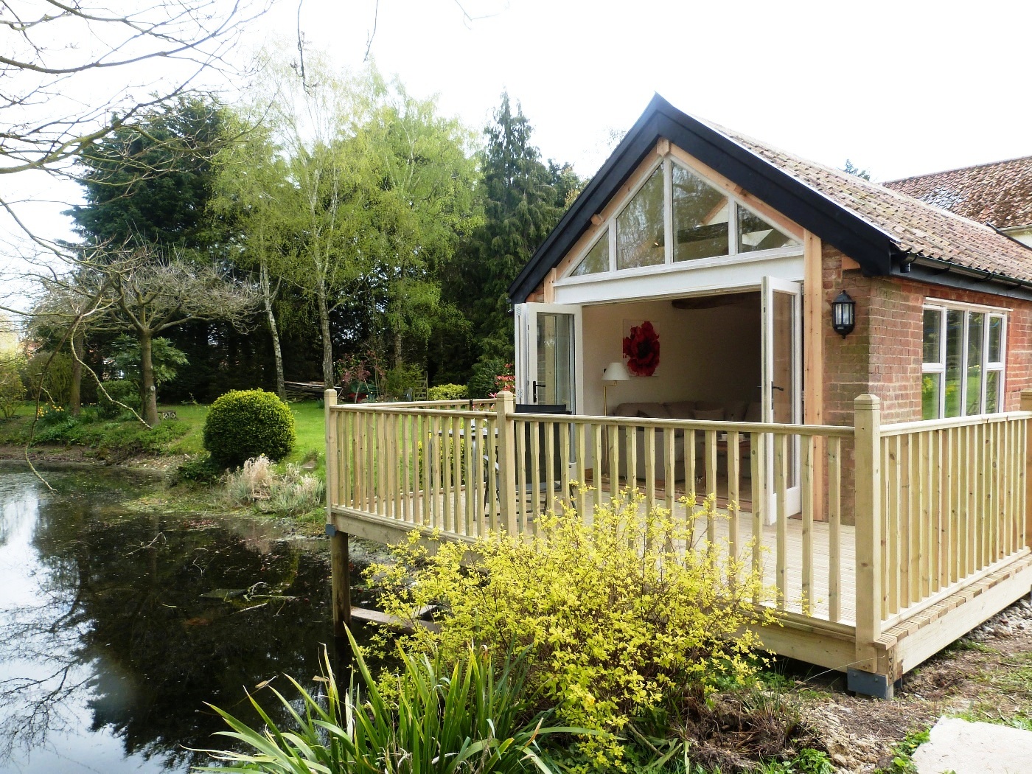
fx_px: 745
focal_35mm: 25
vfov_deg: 54.9
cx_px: 516
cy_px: 387
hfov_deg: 69.4
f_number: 4
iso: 100
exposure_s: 1/250
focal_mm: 4.5
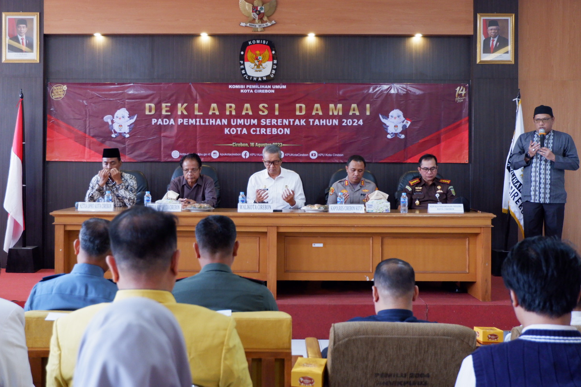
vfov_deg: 31.1
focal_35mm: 43
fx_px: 694
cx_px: 261
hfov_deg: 45.4
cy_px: 169
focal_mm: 24.9
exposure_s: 1/38
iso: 2500
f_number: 4.4
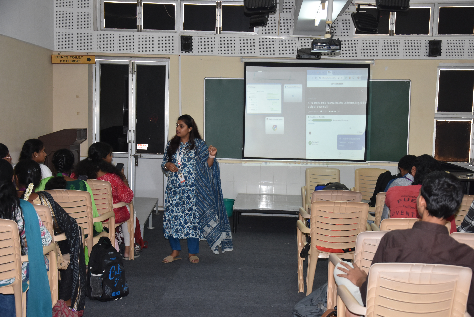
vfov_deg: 26.5
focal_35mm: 51
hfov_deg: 38.9
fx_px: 672
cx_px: 237
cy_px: 158
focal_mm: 34
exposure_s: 1/60
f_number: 4.2
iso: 1000
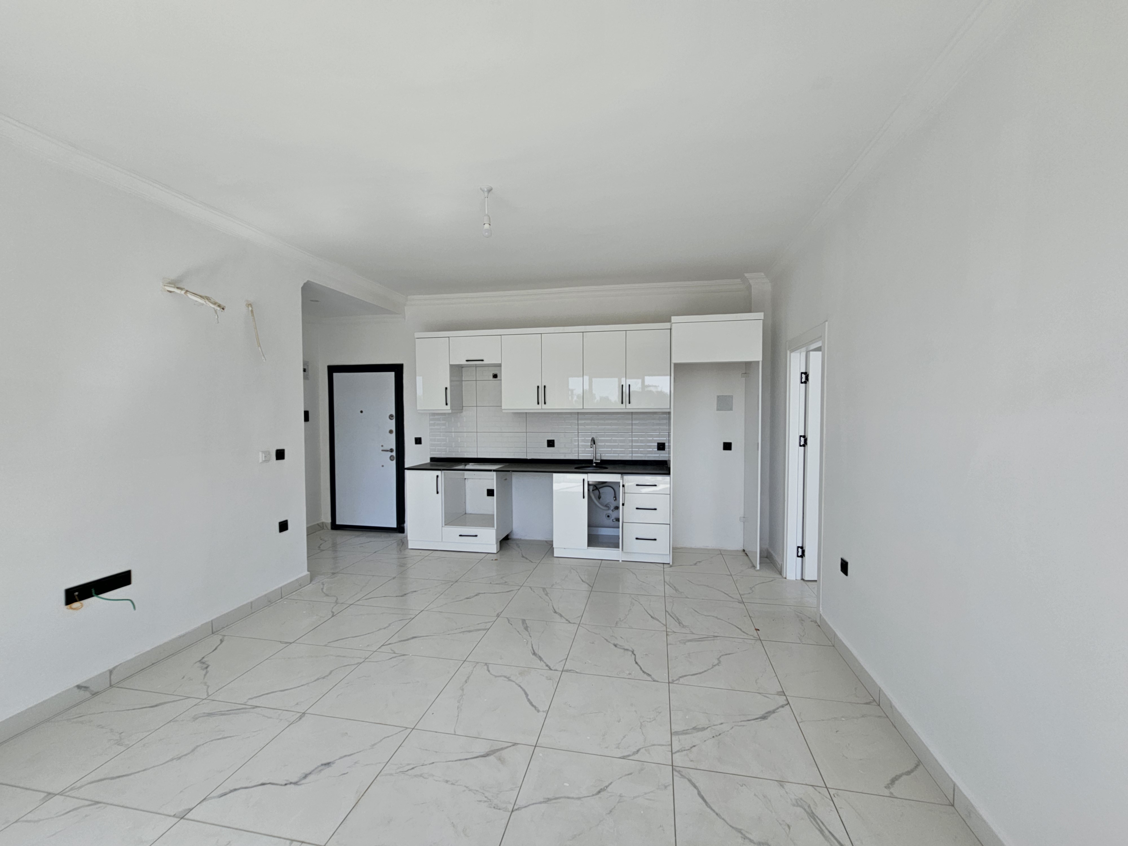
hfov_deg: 106.2
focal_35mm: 13
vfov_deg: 89.9
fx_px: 424
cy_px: 423
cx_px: 564
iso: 50
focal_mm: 2.2
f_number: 2.2
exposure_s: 1/927
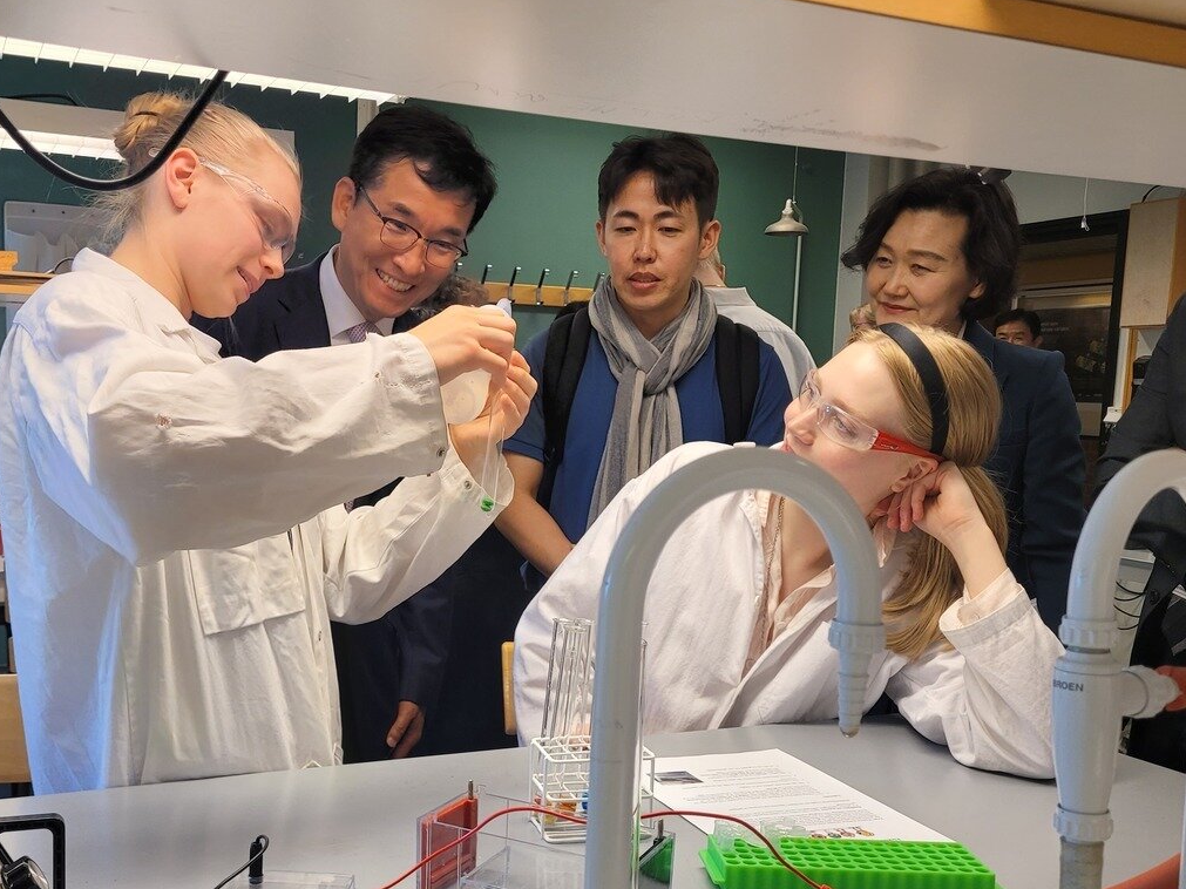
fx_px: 1233
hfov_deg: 50.9
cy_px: 529
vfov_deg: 39.5
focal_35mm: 36
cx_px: 450
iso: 125
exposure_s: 1/100
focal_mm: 5.4
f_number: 1.8
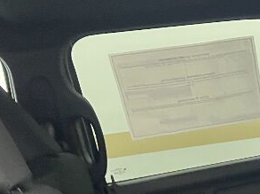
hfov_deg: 18.5
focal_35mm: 91
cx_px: 416
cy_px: 249
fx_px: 683
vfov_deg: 15.5
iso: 500
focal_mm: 5.7
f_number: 1.5
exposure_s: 1/40
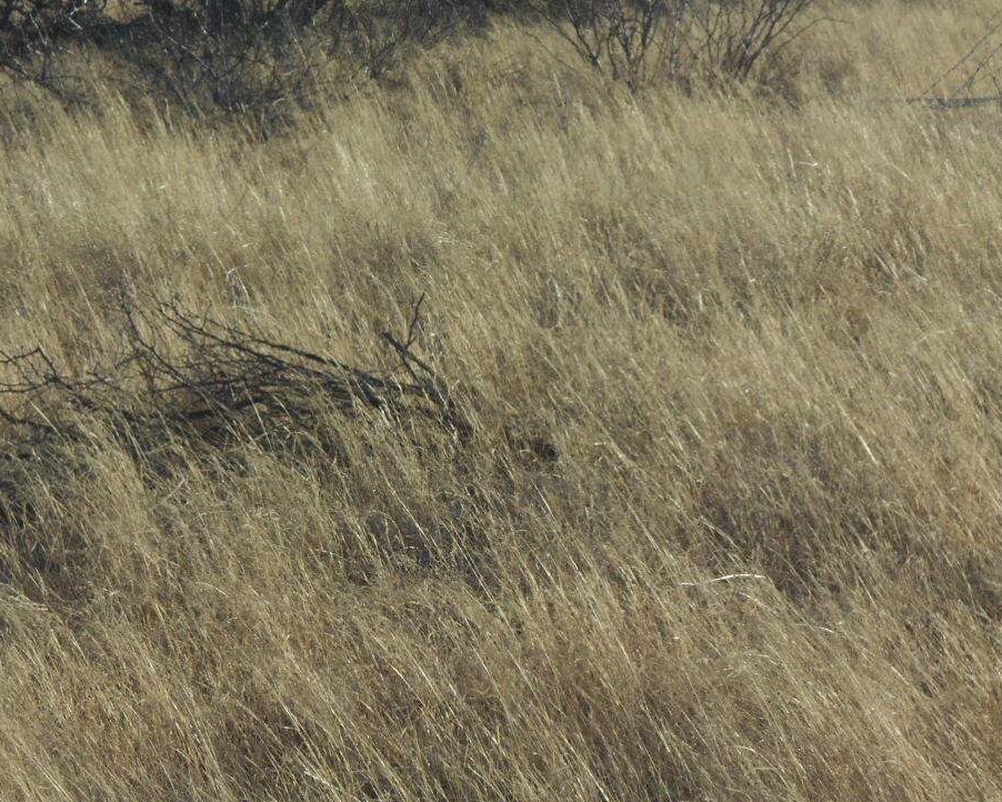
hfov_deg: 8.6
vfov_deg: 6.9
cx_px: 441
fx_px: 6674
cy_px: 240
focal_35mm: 225
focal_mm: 23
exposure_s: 1/200
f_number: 6.5
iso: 80
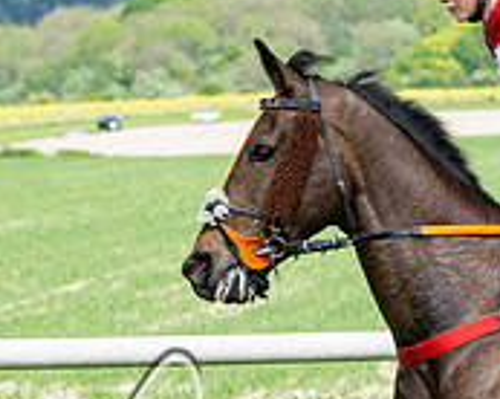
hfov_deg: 4.6
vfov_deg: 3.7
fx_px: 6164
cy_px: 216
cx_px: 1120
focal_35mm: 417
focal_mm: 85
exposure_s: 1/2000
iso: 400
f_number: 5
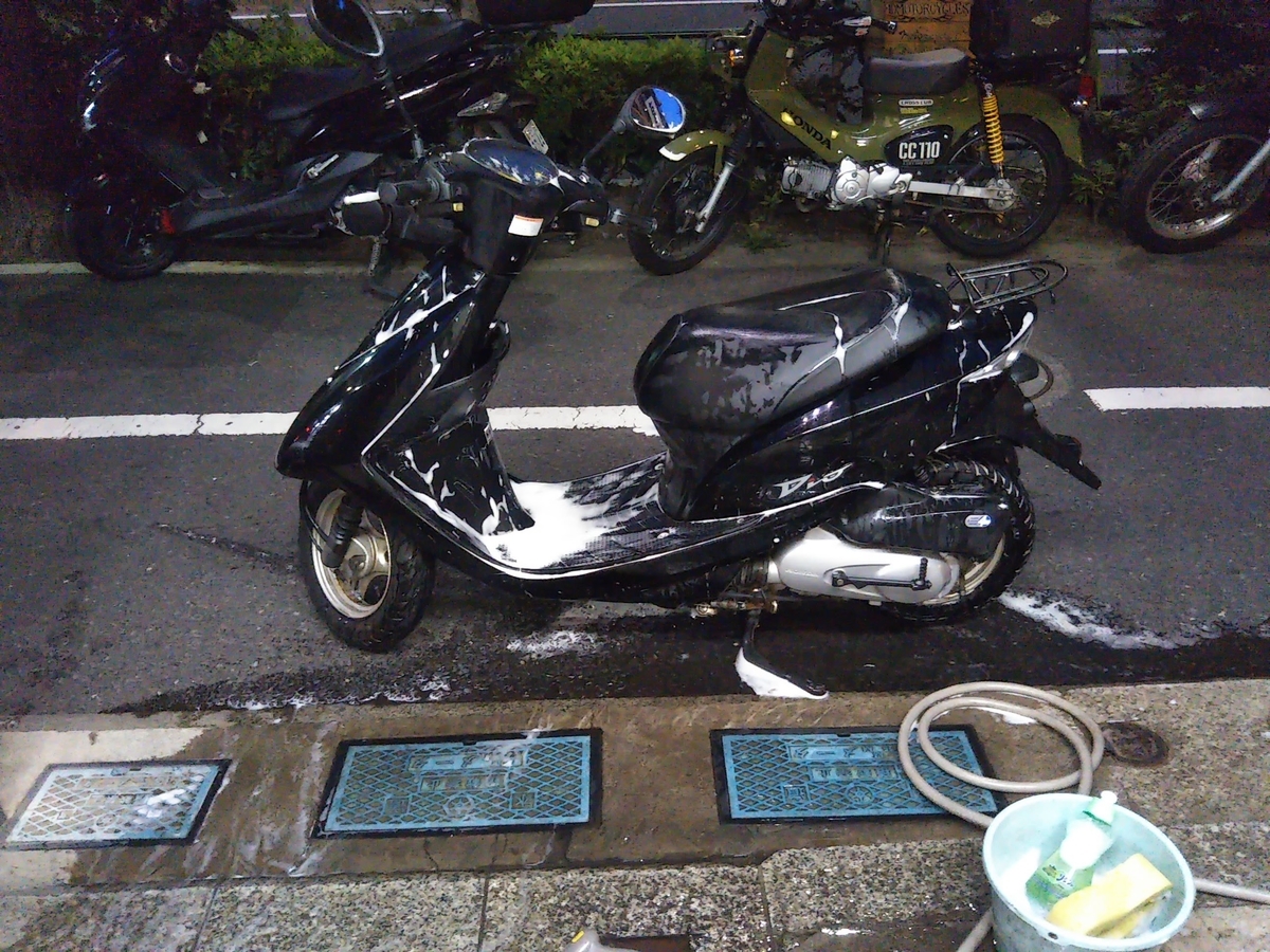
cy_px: 476
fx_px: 1101
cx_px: 635
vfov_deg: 46.8
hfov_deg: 60.0
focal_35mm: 30
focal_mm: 4
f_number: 2.2
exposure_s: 1/23
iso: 836
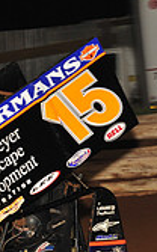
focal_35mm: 397
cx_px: -14
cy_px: 208
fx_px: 2725
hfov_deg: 3.3
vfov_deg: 5.3
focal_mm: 112
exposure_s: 1/320
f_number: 7.1
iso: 1000
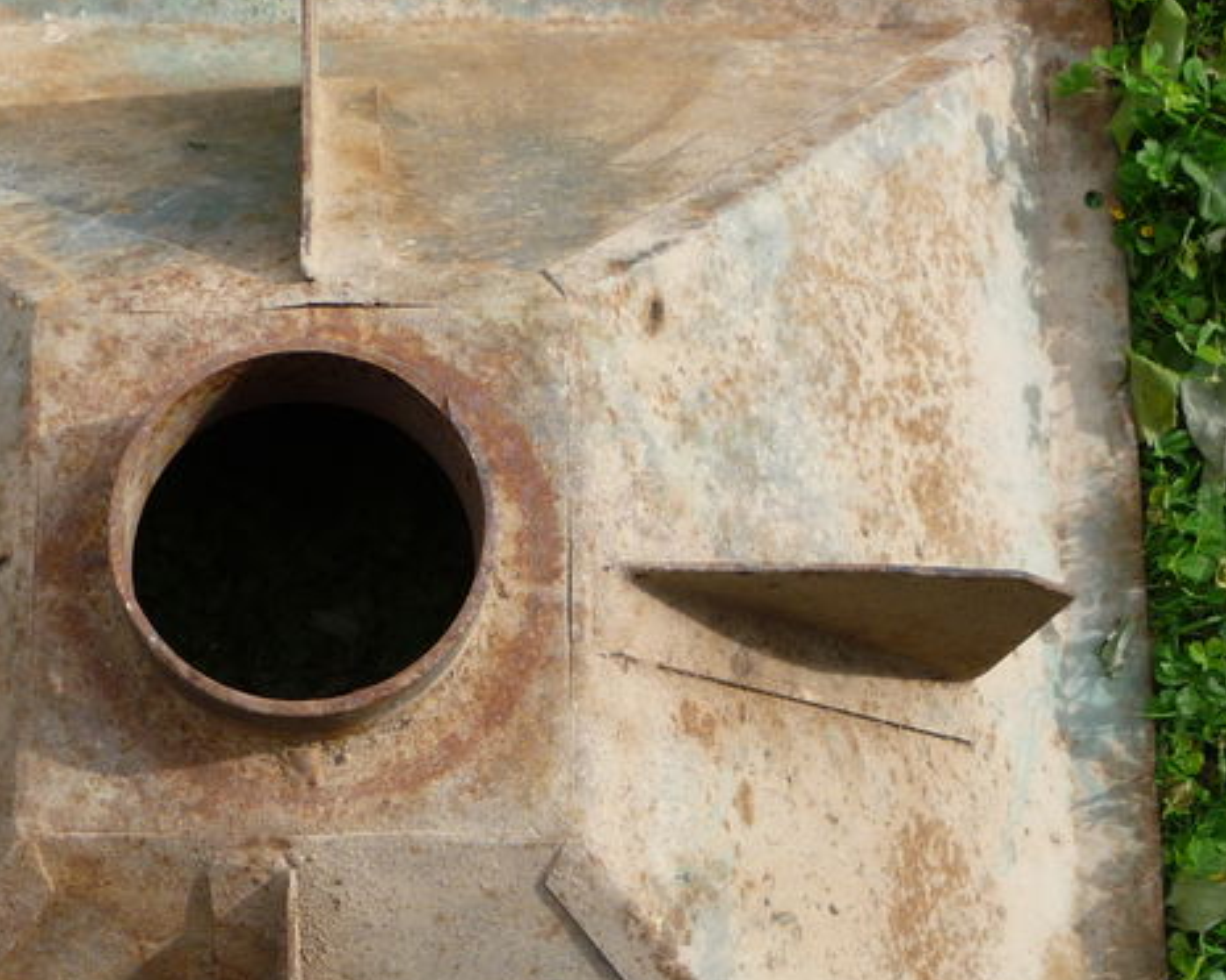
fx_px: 2286
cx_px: 322
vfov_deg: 23.9
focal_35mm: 63
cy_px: 759
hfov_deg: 29.6
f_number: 4
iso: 100
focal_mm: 5.2
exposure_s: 1/200
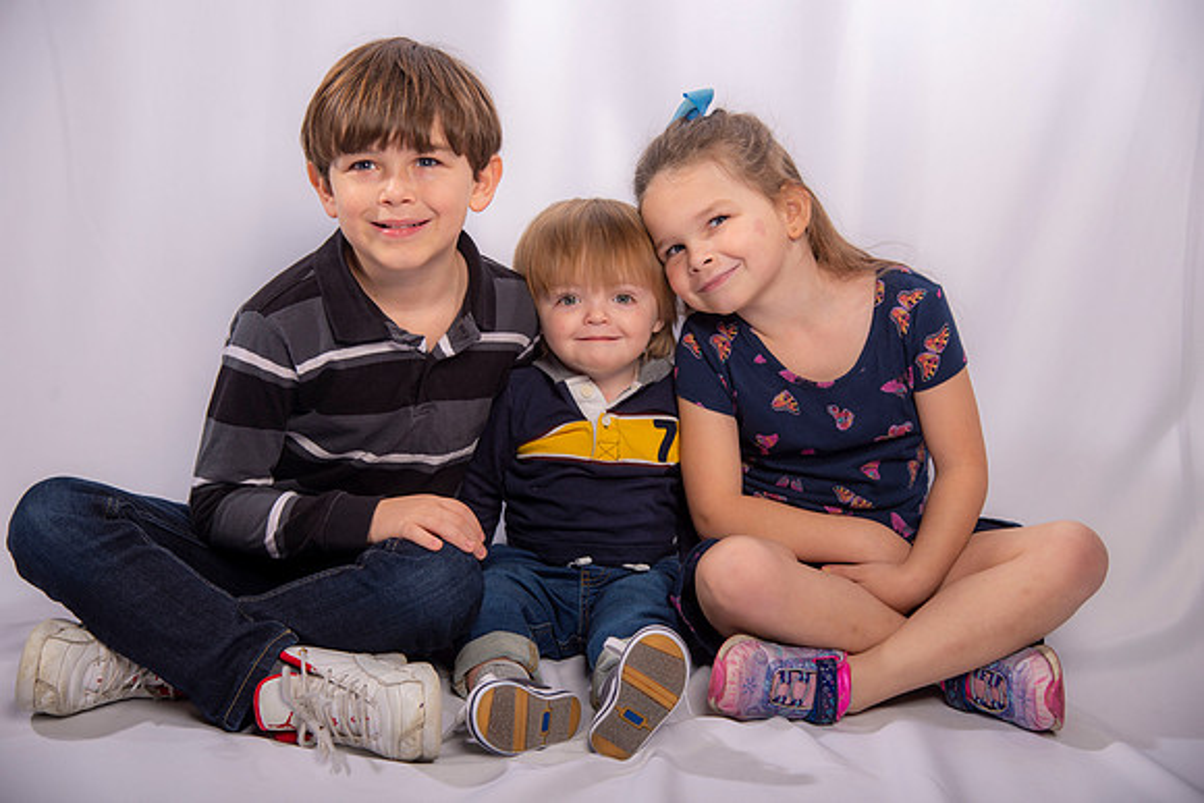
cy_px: 402
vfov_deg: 20.6
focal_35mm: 66
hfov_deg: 30.5
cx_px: 602
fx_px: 2208
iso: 125
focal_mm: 66
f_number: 5
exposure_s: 1/160
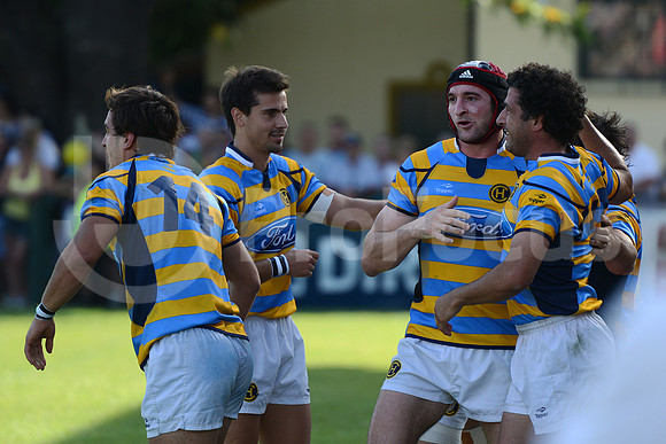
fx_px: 4996
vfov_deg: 5.1
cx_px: 333
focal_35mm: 270
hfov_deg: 7.6
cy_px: 222
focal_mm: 270
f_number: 4
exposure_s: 1/1000
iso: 500
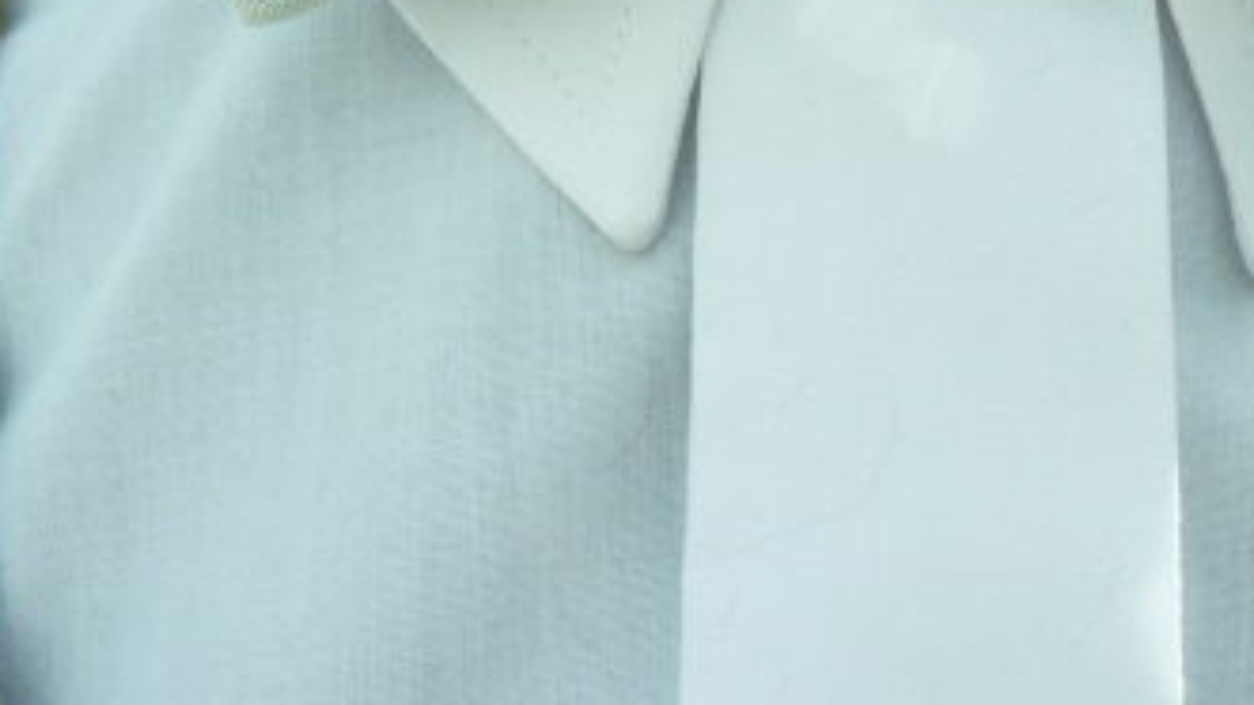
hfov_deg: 33.9
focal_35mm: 61
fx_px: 2028
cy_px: -114
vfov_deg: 18.8
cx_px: 887
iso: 80
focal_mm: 5.1
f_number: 4
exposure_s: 1/100
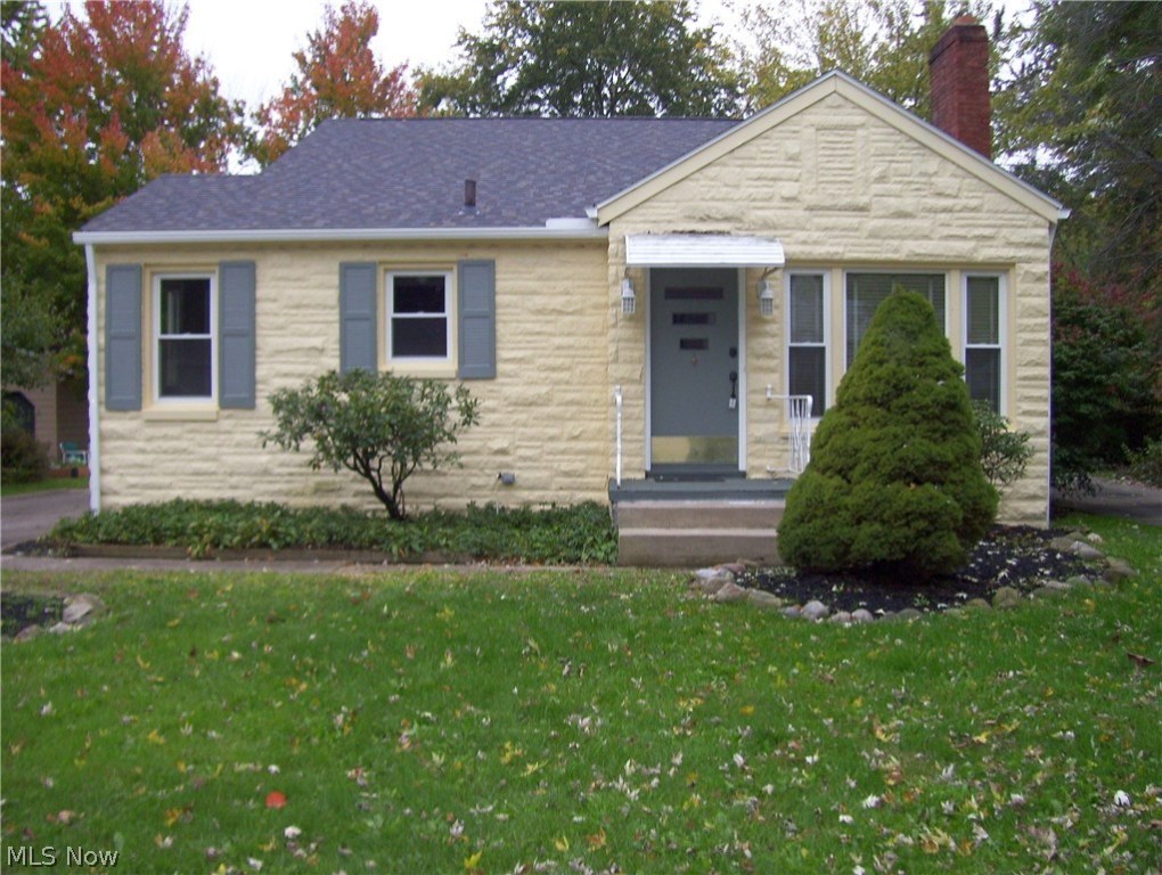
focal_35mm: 36
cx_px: 581
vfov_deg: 39.7
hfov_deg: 51.3
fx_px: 1210
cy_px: 438
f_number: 2.7
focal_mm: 6
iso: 125
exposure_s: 1/60
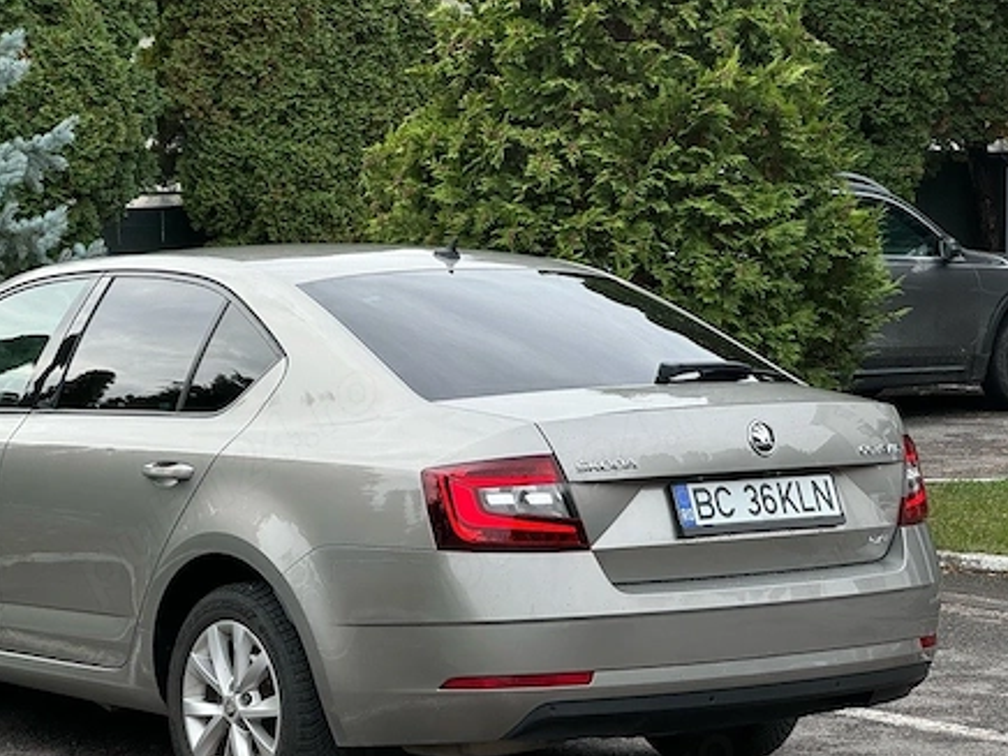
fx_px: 3087
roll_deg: +1.0
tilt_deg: -5.1
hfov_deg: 18.5
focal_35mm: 106
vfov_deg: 13.9
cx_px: 319
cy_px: 492
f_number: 2.8
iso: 25
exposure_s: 1/253
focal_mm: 9
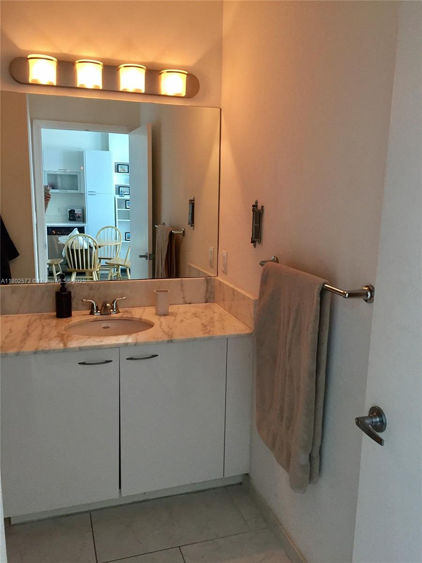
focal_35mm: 29
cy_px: 282
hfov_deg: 48.2
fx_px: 471
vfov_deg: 61.7
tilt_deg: -10.6
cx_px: 211
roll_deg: -1.2
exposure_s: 1/30
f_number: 2.2
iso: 64
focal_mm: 4.15
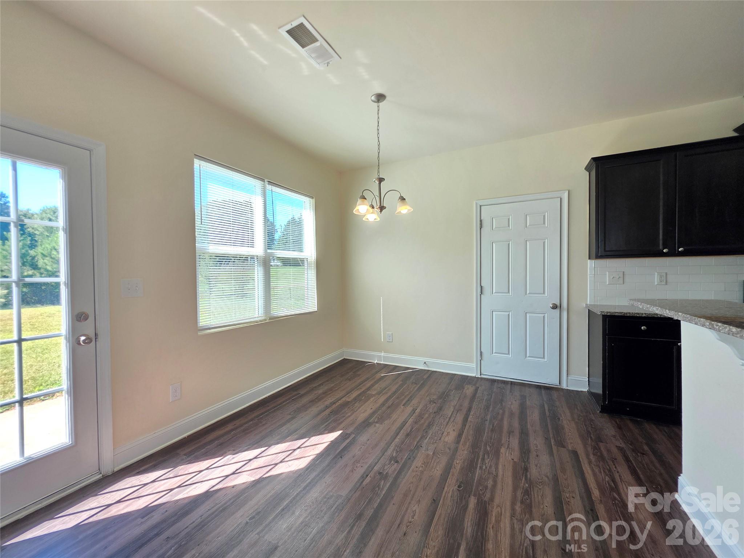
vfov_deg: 89.9
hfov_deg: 106.2
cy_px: 279
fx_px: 279
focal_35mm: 13
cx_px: 372
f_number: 1.9
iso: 64
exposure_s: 1/120
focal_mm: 2.2
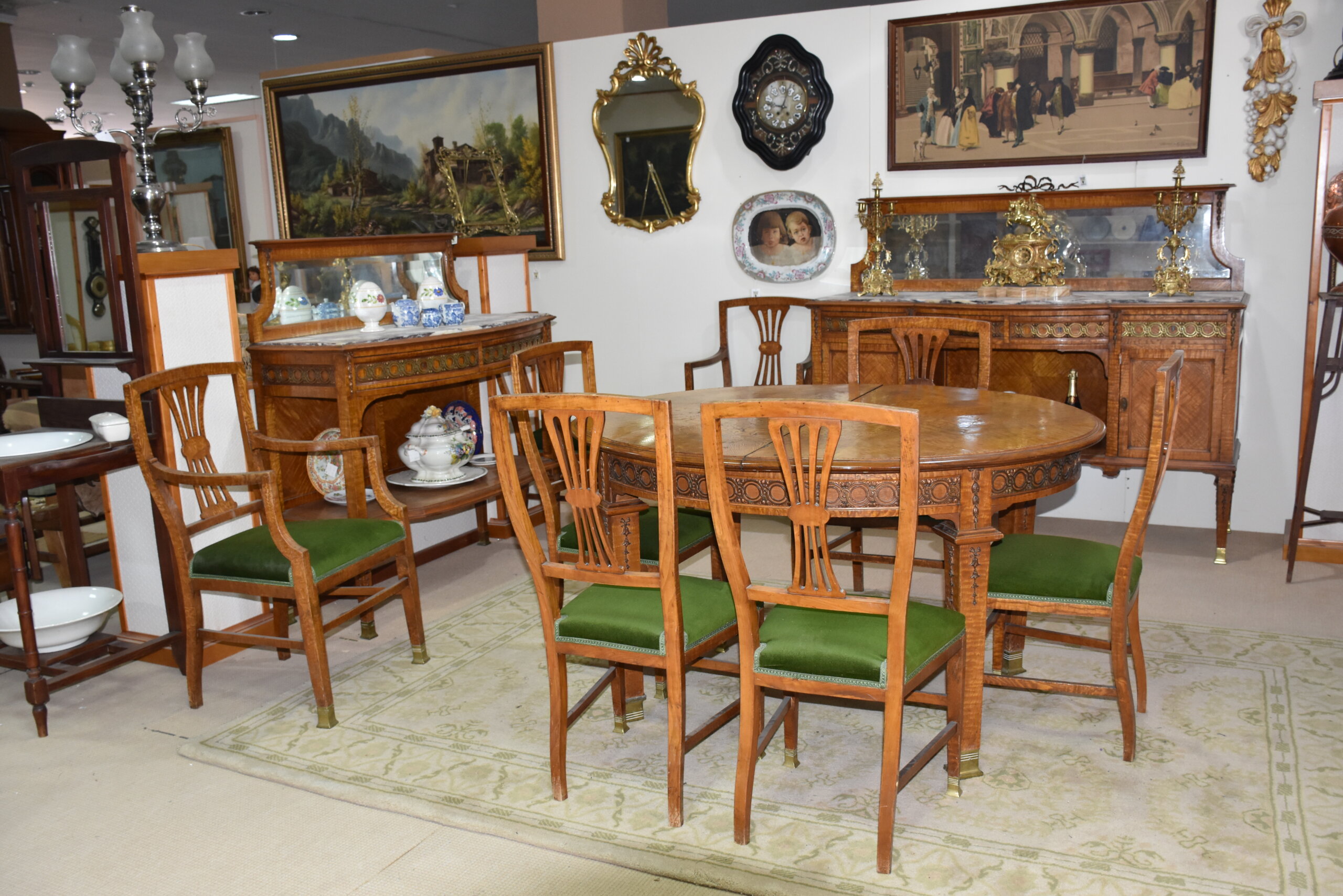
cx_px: 672
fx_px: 1231
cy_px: 448
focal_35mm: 33
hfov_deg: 57.2
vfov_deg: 40.0
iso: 1000
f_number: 3.5
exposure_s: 1/60
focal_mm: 22
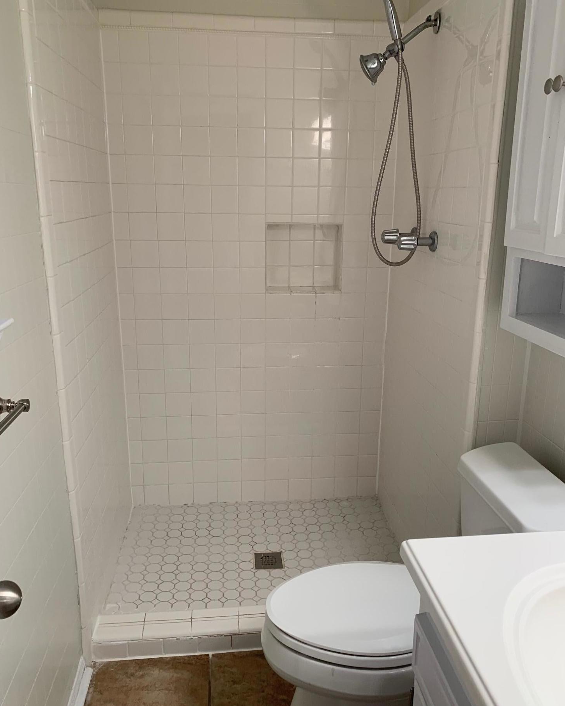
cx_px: 285
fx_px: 585
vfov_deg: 62.2
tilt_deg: -15.9
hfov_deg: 51.5
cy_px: 364
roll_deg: -1.0
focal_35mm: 28
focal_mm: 4.25
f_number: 1.8
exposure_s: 1/60
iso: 50
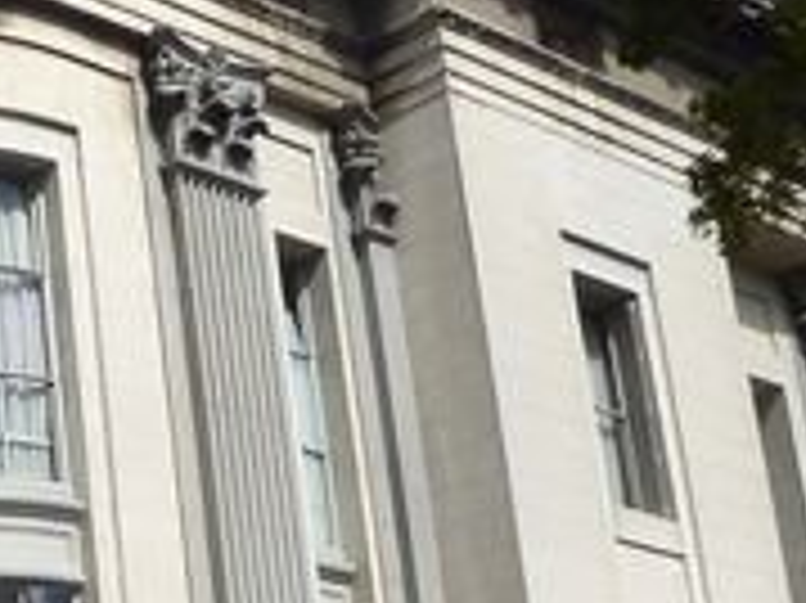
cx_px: -270
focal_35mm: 112
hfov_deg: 16.5
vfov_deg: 13.1
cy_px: 522
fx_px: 2606
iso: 80
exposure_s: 1/1300
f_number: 3.3
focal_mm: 4.3
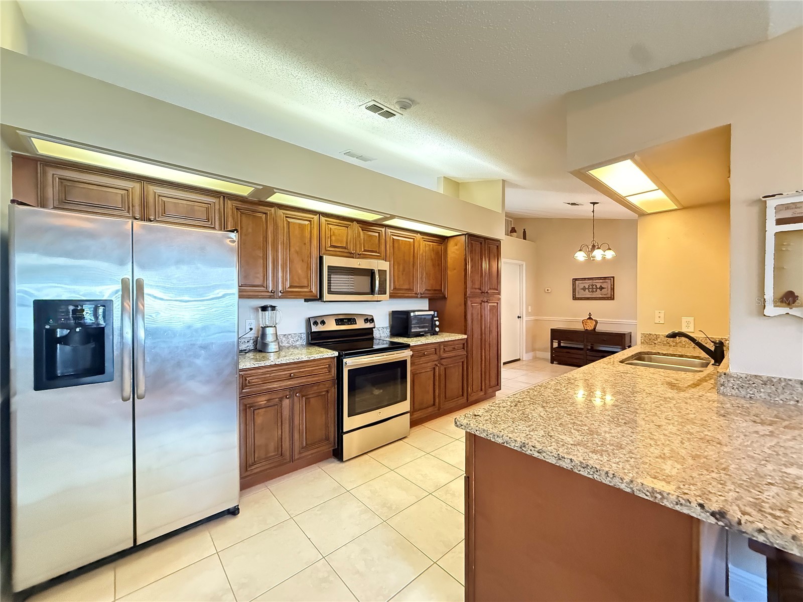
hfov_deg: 102.1
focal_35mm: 14
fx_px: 325
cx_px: 402
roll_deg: -0.3
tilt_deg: +0.0
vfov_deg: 85.7
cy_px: 301
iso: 1250
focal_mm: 2.22
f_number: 2.2
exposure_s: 1/40
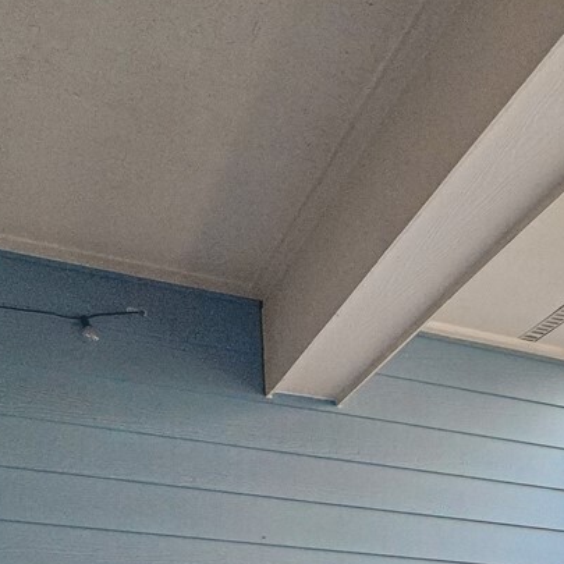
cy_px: 769
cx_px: 739
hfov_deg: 25.7
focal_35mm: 57
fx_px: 1051
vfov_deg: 25.2
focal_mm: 16
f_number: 8
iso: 1600
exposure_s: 1/200
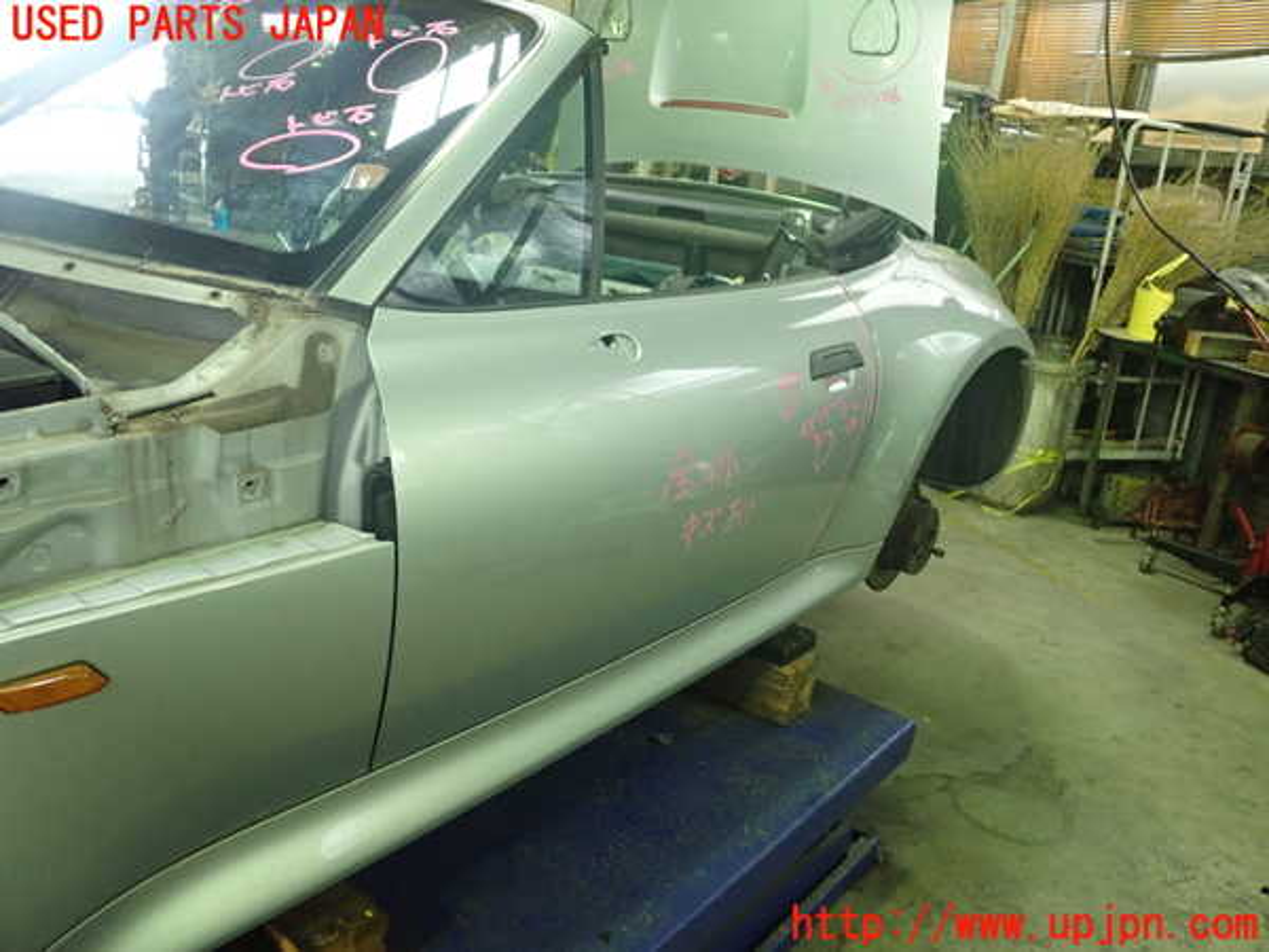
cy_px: 476
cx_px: 634
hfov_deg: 60.0
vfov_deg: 46.8
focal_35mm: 30
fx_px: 1100
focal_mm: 5.5
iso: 800
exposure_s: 1/80
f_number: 2.3
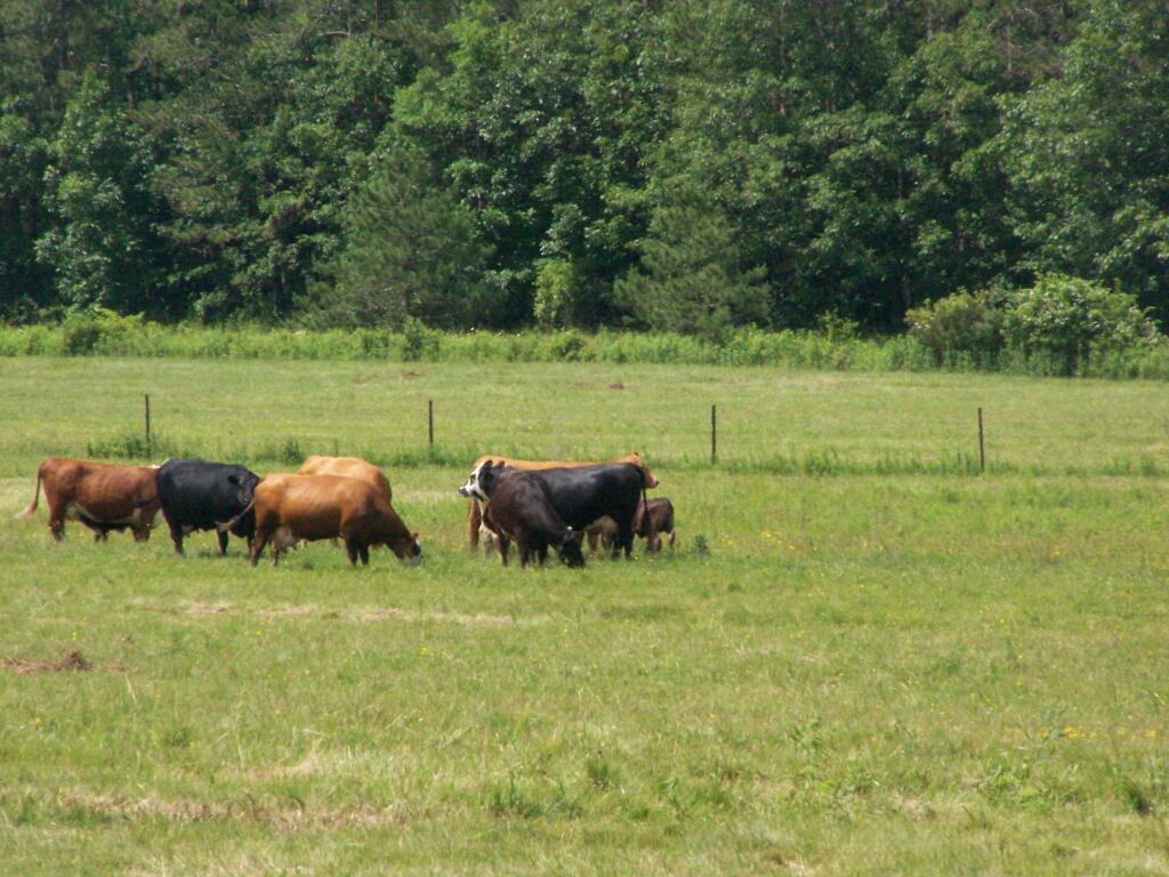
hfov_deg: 5.2
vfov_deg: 3.9
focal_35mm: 380
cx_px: 584
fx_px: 12833
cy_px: 438
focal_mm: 63
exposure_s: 1/1000
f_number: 7.1
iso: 400
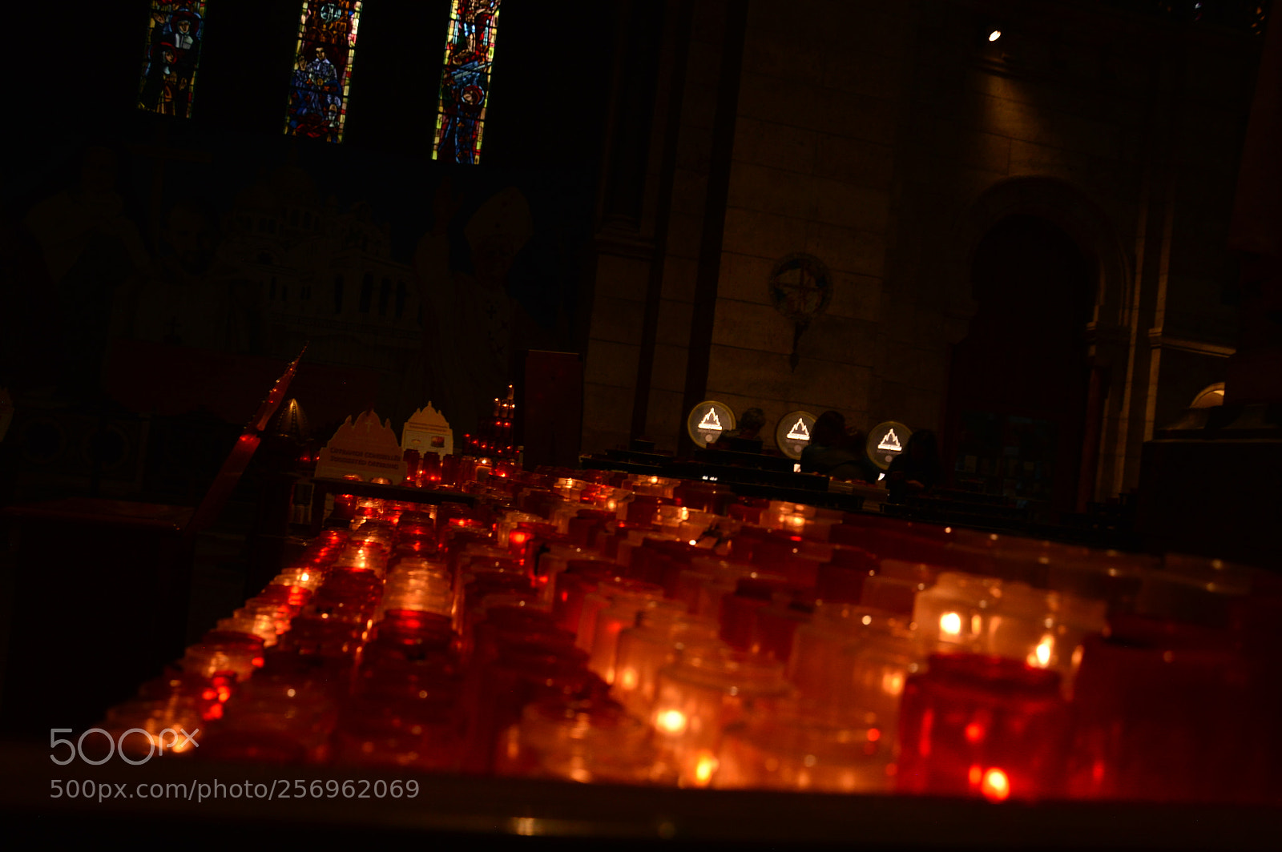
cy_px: 426
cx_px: 641
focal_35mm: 32
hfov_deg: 59.5
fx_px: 1121
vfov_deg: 41.6
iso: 400
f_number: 3.8
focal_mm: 21
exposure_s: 1/20
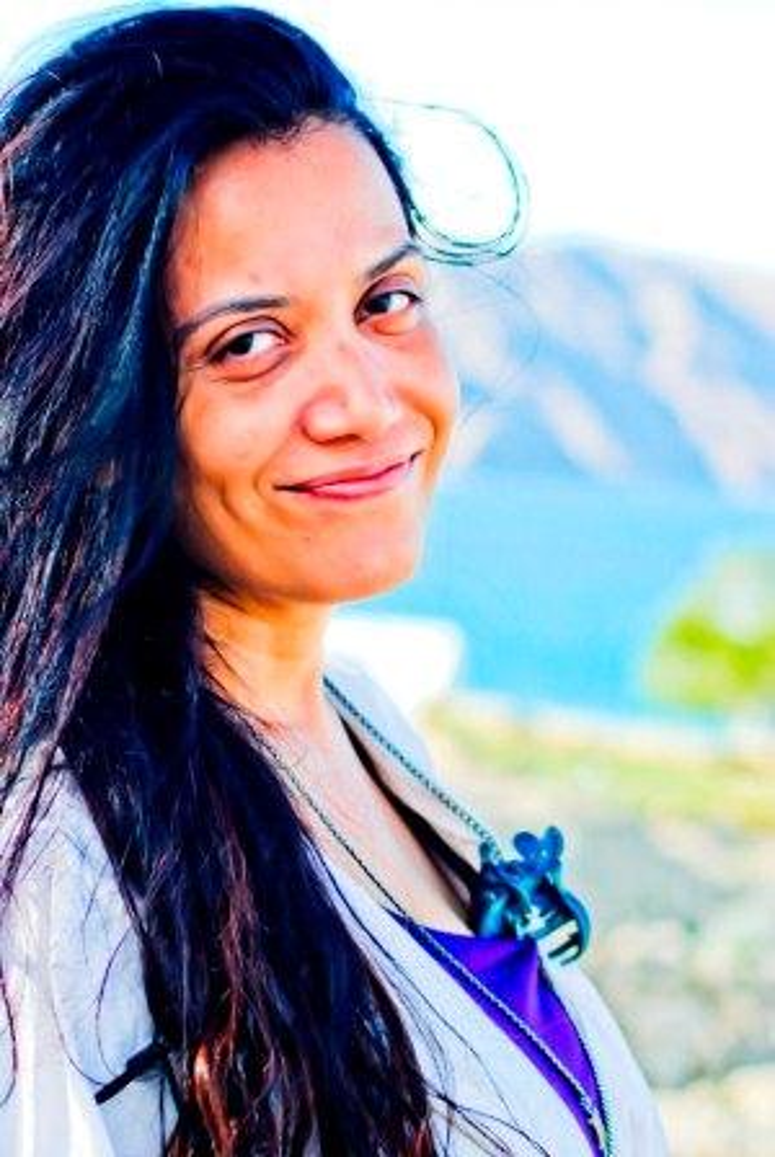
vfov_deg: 19.4
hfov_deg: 13.1
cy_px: 578
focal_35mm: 105
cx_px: 388
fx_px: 3380
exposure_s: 1/500
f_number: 5.6
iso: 400
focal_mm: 70
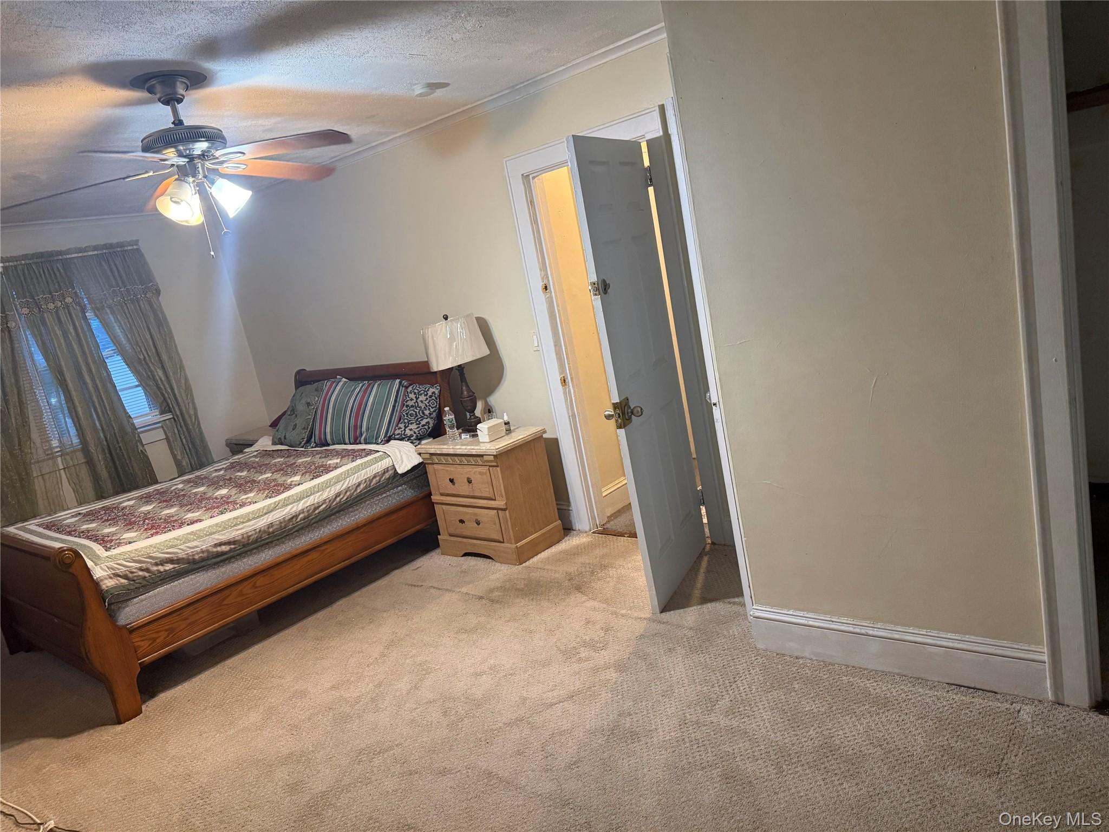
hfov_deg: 71.6
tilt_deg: -10.8
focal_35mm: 24
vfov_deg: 56.8
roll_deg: +11.2
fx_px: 769
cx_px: 554
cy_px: 416
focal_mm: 6.76
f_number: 1.78
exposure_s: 1/60
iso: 400
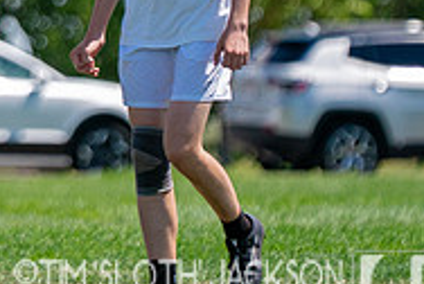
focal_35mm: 942
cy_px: -139
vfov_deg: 1.5
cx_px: -83
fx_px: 11112
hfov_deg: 2.2
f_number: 2.8
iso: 640
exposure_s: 1/8000
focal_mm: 200
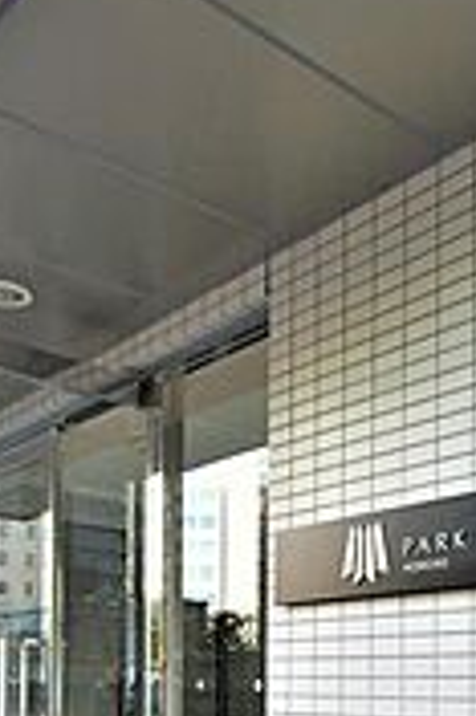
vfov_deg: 43.1
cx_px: 230
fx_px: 815
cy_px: 655
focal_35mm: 41
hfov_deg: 32.6
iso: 100
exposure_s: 1/60
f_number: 5
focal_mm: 10
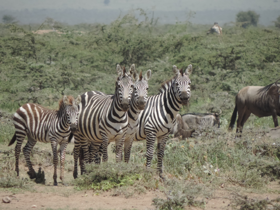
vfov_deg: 1.9
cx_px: 140
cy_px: 105
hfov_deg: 2.5
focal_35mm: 800
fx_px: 6471
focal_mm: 142.6
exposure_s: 1/500
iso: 125
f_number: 5.2
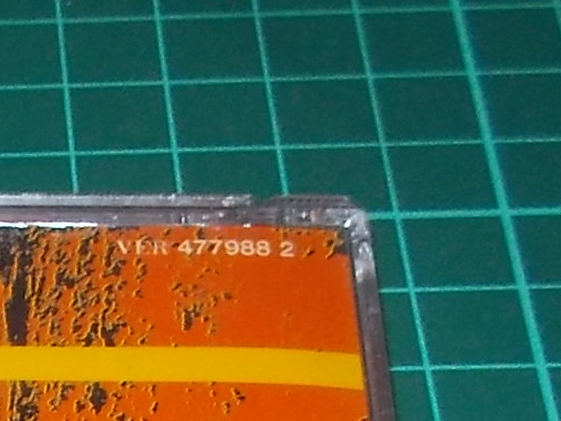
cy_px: 911
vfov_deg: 10.3
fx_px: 2106
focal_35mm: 130
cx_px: -396
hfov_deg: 13.8
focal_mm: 4.1
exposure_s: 1/30
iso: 200
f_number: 3.3
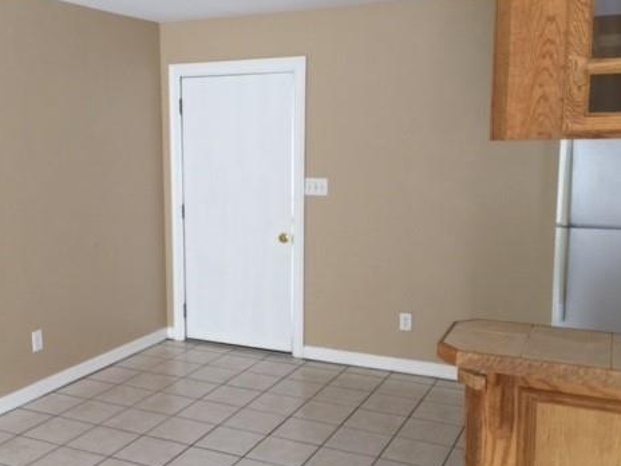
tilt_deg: -7.1
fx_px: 718
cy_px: 246
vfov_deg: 35.9
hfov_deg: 46.4
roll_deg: +0.5
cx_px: 230
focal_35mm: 40
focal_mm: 4.15
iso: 40
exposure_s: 1/15
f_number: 2.2
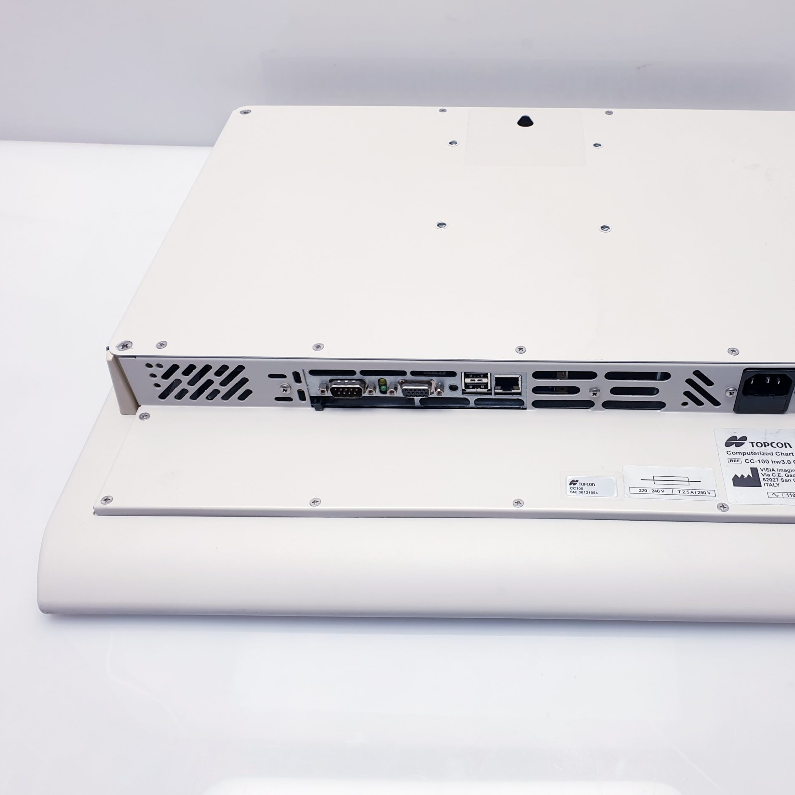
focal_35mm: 31
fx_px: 805
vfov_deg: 52.5
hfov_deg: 51.6
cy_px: 395
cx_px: 524
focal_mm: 4.3
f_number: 2.4
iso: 64
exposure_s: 1/100
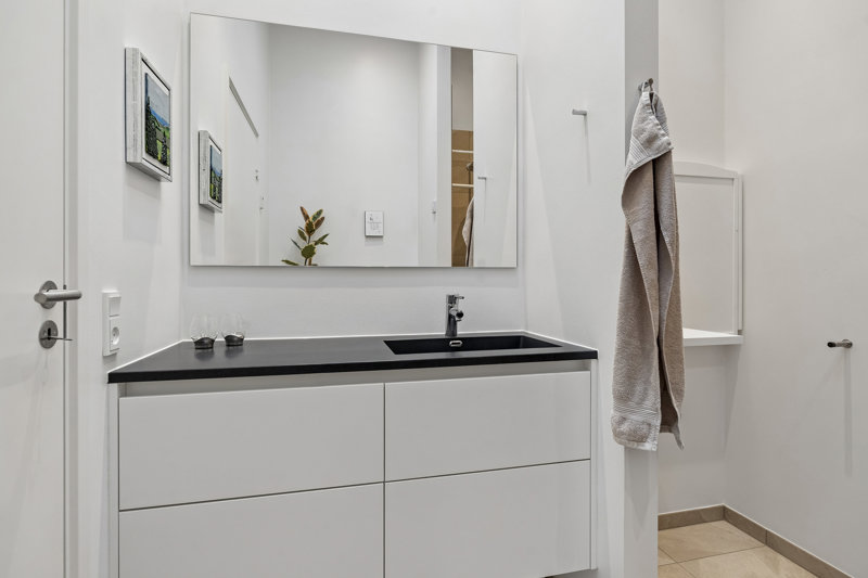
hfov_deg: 91.6
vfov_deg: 68.9
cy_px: 289
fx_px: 422
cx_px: 434
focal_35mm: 18
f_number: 8
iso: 200
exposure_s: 1/5
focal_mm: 17.5
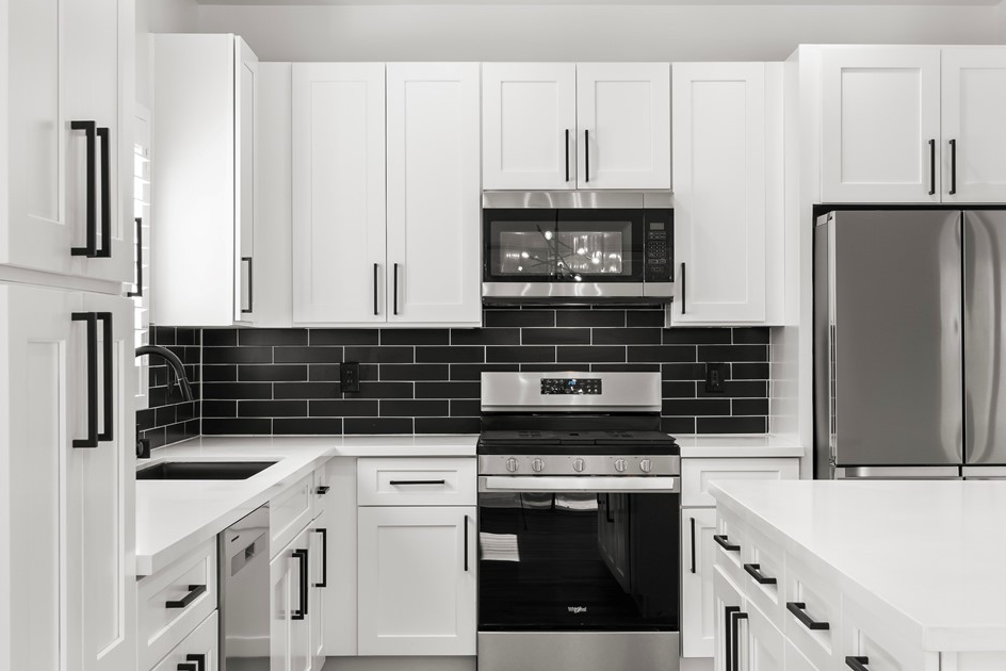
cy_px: 347
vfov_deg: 29.3
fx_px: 1286
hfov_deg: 42.7
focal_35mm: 46
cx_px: 513
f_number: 8
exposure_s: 1/13
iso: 400
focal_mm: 27
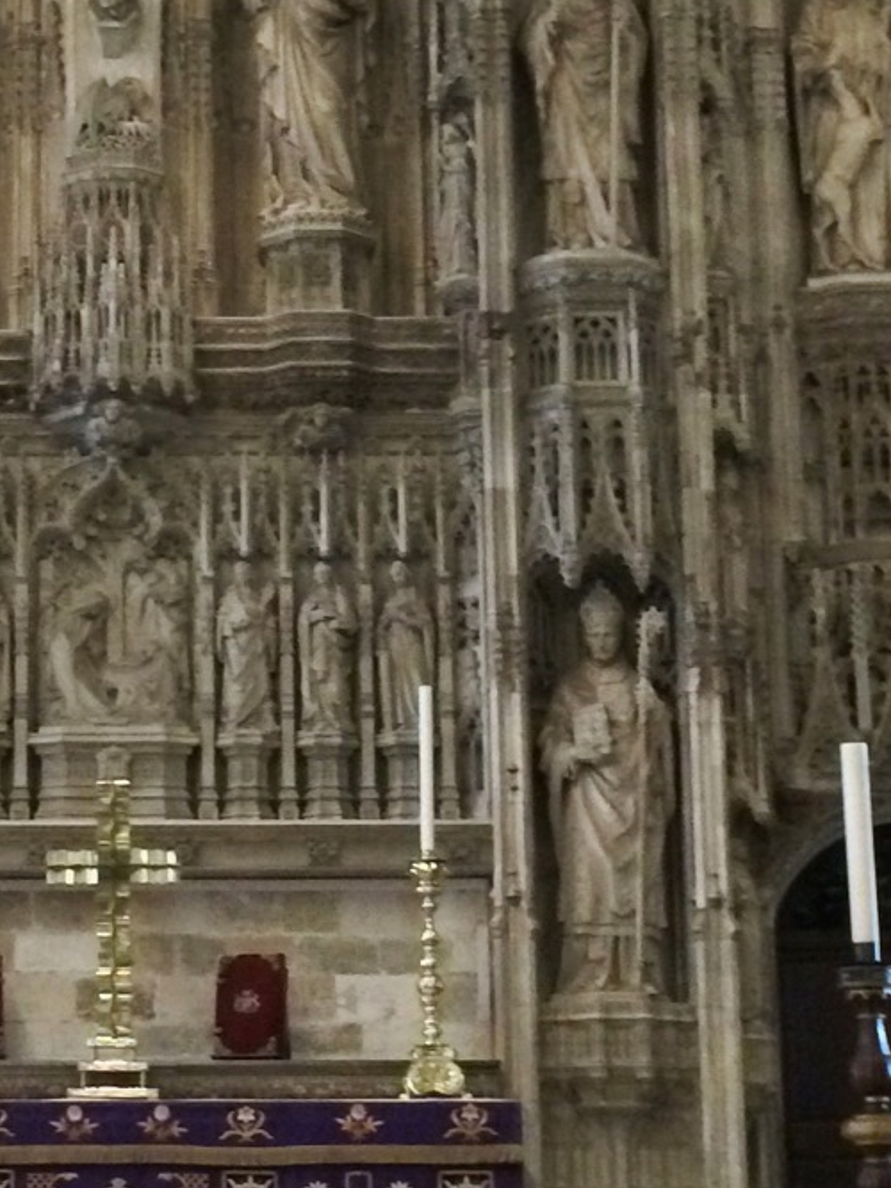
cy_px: 566
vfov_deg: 22.0
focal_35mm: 89
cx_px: 135
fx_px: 3055
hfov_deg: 16.4
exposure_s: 1/17
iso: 500
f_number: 2.2
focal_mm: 4.15
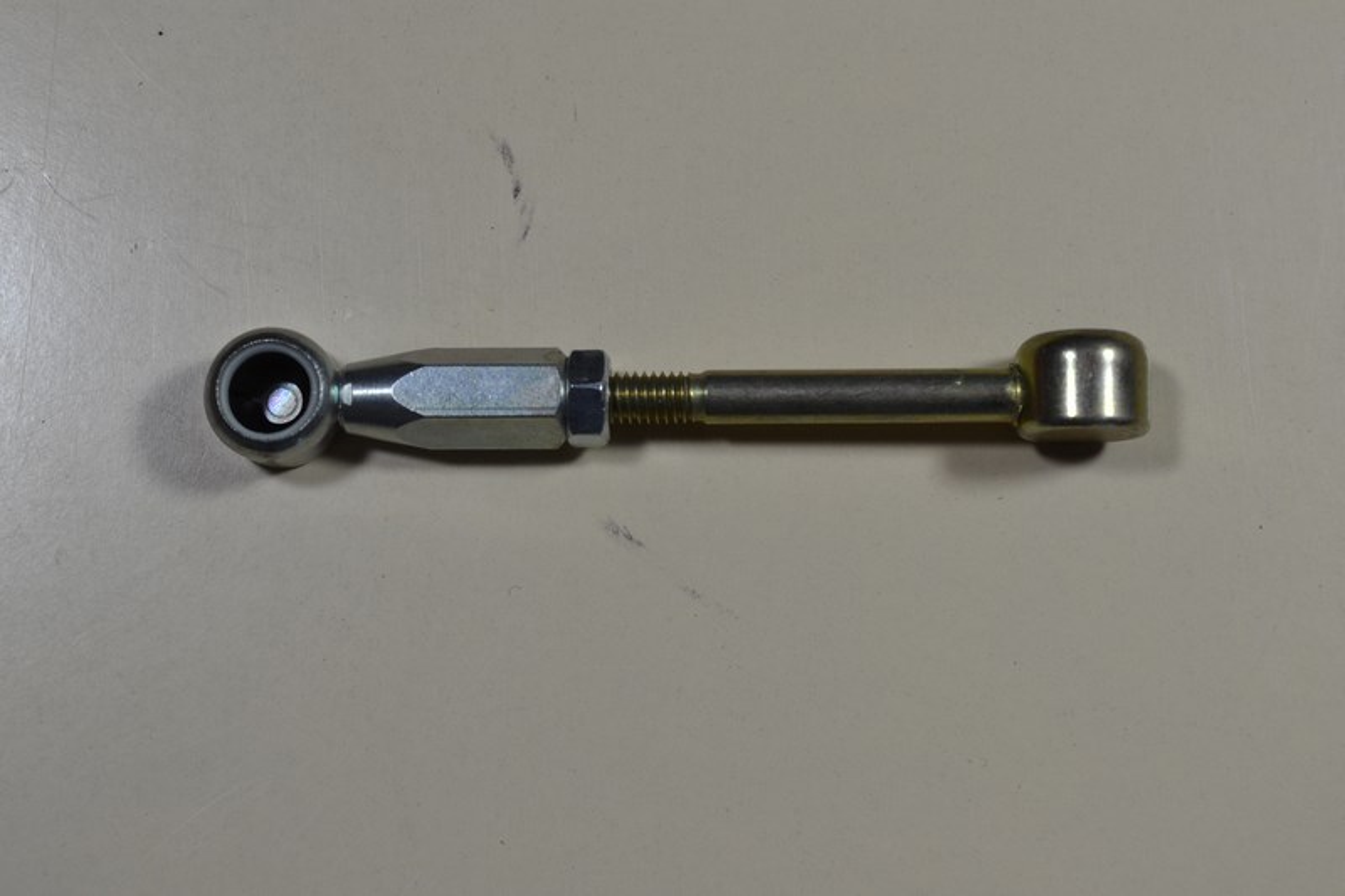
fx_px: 2801
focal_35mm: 75
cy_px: 448
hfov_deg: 27.0
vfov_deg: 18.2
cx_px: 672
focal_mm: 50
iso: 400
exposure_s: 1/80
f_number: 8
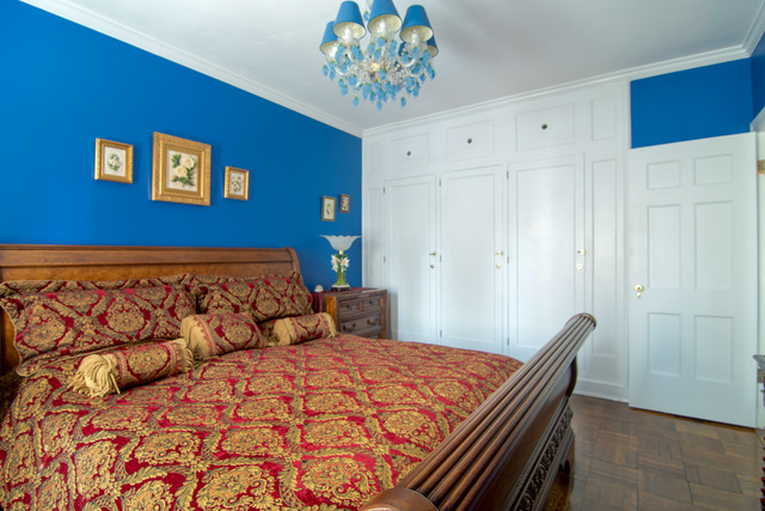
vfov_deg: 72.1
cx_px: 382
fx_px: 351
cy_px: 256
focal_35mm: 16
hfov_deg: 95.0
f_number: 4.5
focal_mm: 11
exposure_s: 1.6
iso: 100
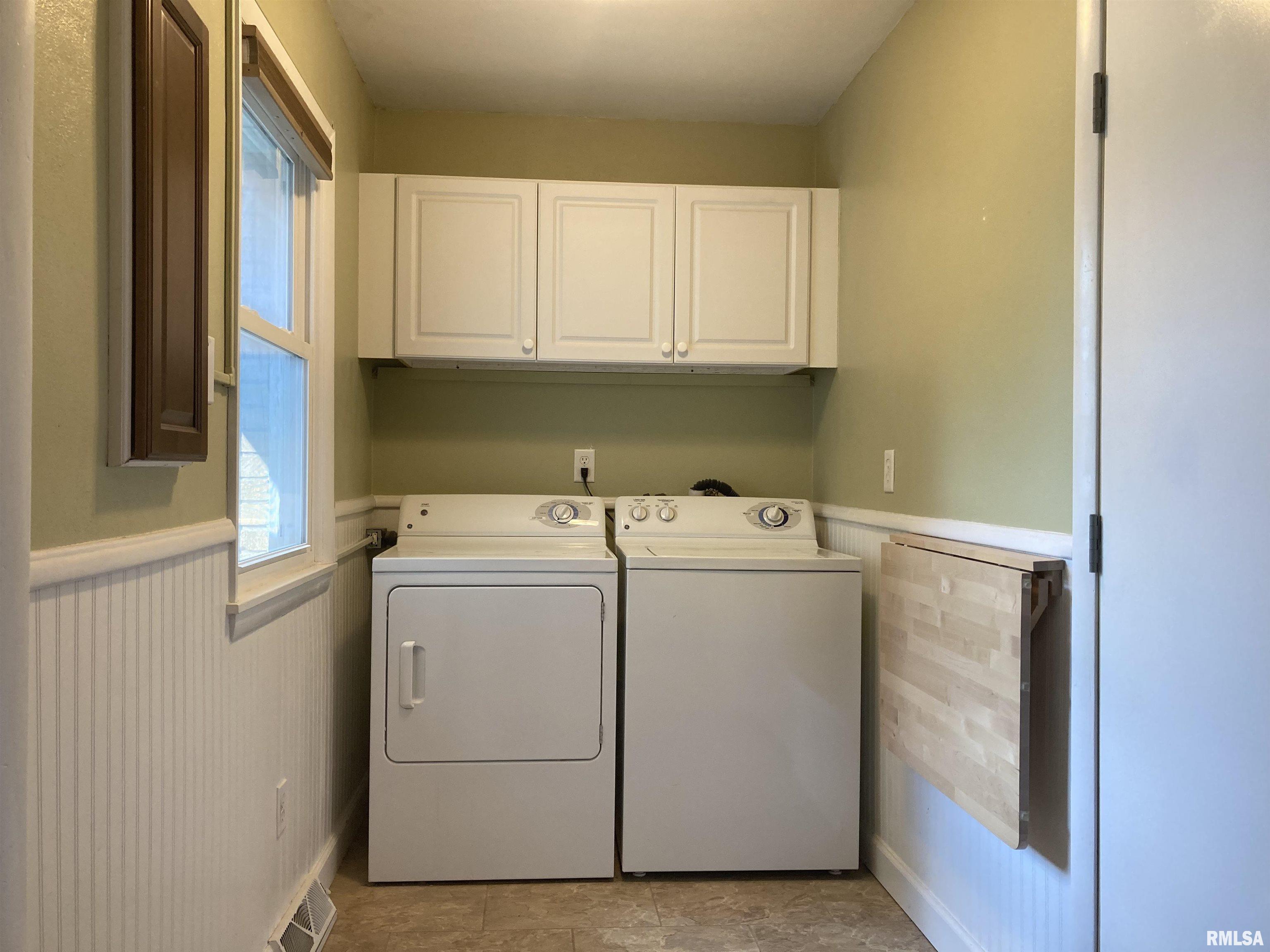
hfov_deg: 63.4
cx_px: 635
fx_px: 1027
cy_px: 476
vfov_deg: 49.7
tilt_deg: -0.6
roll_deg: -1.2
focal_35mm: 28
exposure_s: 1/60
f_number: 1.8
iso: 80
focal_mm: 3.99
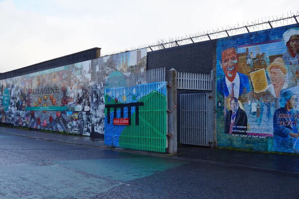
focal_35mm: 45
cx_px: 150
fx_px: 374
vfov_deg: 29.9
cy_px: 100
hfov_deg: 43.6
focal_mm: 30
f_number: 8
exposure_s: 1/60
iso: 100
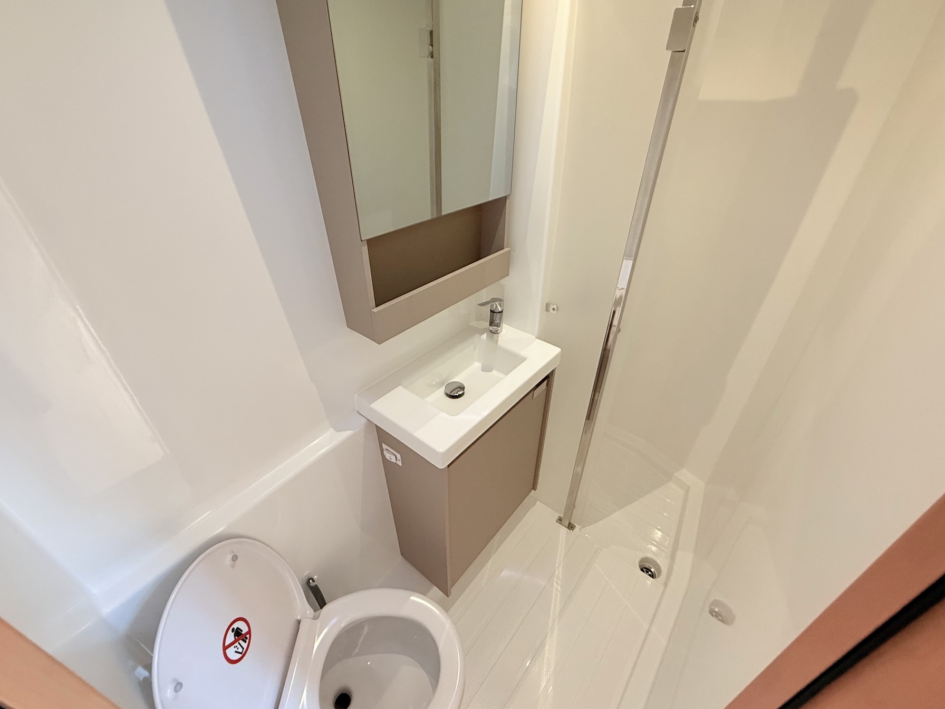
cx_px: 474
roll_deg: -0.8
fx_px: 409
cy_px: 348
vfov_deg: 81.7
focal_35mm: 15
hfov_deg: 98.2
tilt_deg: -31.9
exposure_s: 1/42
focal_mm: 2.22
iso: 320
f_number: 2.2
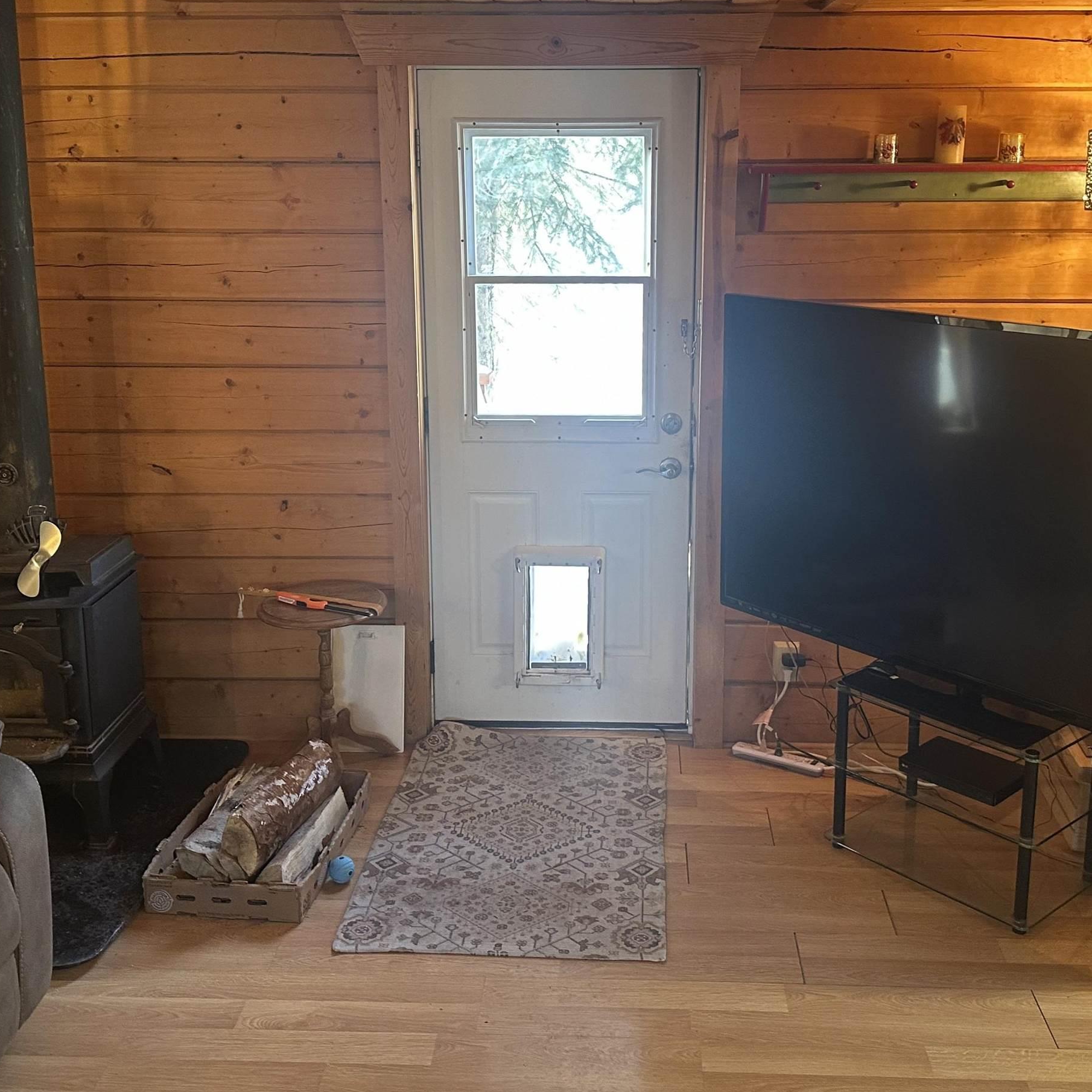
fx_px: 1285
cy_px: 447
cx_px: 591
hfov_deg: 46.0
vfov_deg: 45.8
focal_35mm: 36
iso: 320
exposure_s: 1/60
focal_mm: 6.86
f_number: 1.78
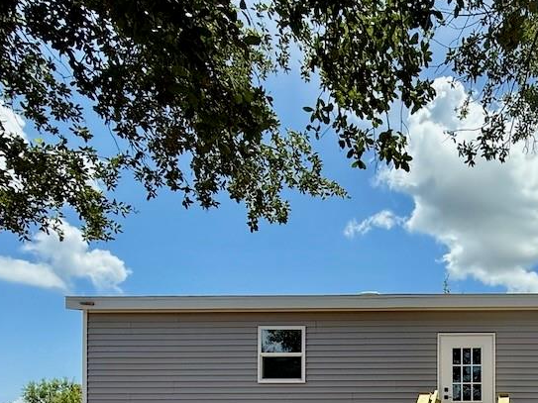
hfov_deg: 48.6
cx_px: 498
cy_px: 440
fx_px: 513
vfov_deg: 36.5
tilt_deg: +1.3
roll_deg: +0.2
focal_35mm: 33
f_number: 2.2
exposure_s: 1/1698
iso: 64
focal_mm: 2.22
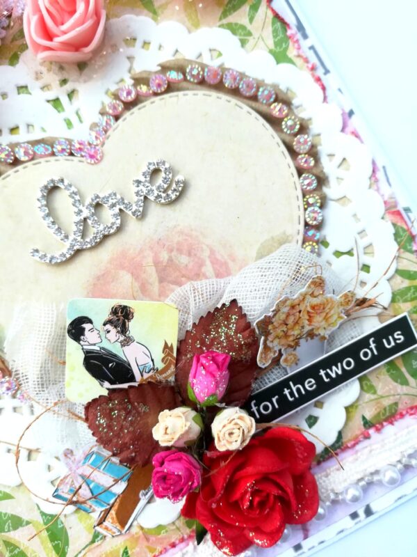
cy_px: 278
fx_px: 418
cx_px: 208
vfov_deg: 67.3
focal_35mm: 26
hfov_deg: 53.1
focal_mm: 3.83
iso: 50
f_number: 2.2
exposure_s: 1/114
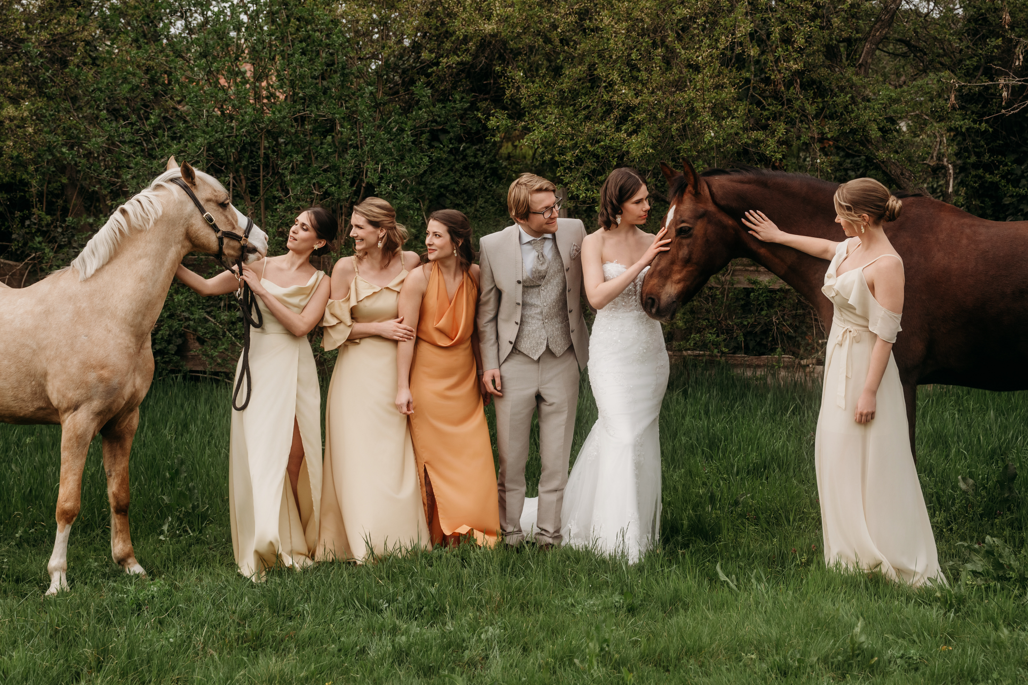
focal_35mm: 65
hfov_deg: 30.9
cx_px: 474
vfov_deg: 20.9
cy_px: 315
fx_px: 1856
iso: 400
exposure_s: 1/250
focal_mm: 57
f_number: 4.5
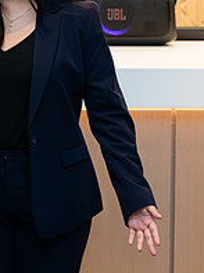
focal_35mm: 131
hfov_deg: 11.2
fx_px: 1029
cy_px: 36
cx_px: -18
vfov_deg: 14.9
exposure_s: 1/160
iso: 400
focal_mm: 44
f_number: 4
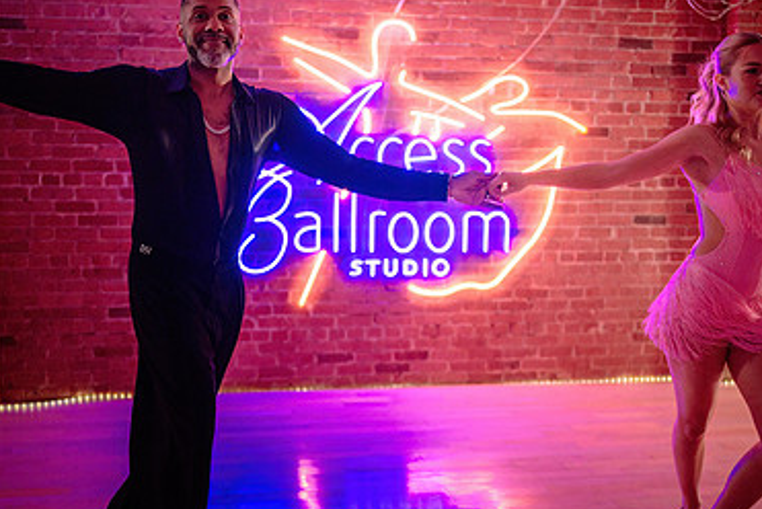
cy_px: 322
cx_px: 377
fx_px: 996
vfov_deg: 28.6
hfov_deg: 41.9
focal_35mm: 47
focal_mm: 28
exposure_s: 1/250
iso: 2500
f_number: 1.4
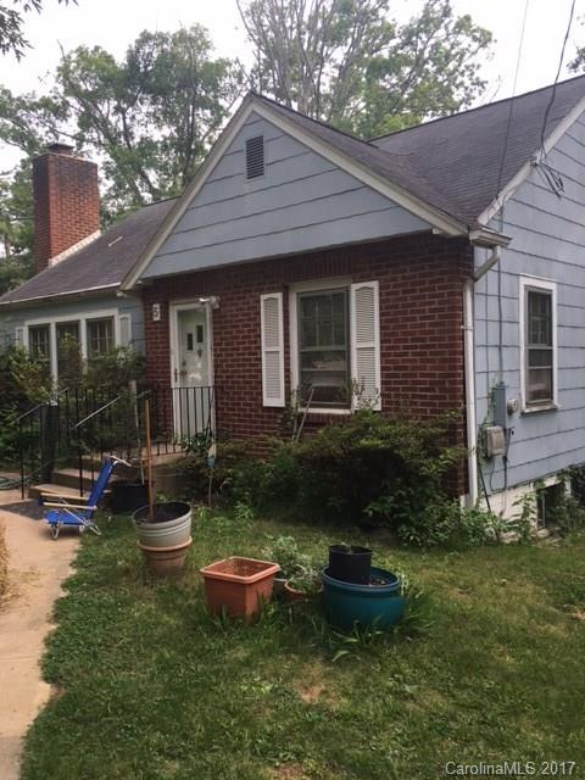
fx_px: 653
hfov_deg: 48.2
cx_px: 292
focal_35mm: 29
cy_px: 390
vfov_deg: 61.7
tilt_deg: -1.7
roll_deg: +1.0
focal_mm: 4.15
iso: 25
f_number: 2.2
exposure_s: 1/323
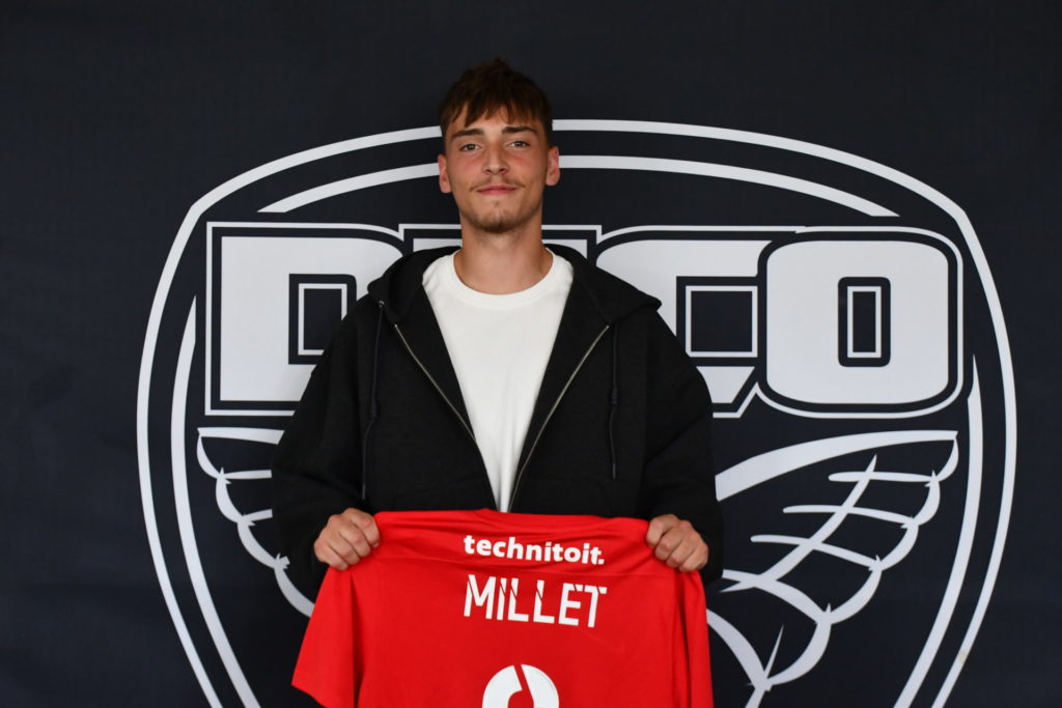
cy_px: 354
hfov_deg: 31.4
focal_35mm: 64
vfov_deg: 21.2
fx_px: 1888
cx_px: 531
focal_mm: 32
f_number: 4
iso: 1400
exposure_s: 1/125
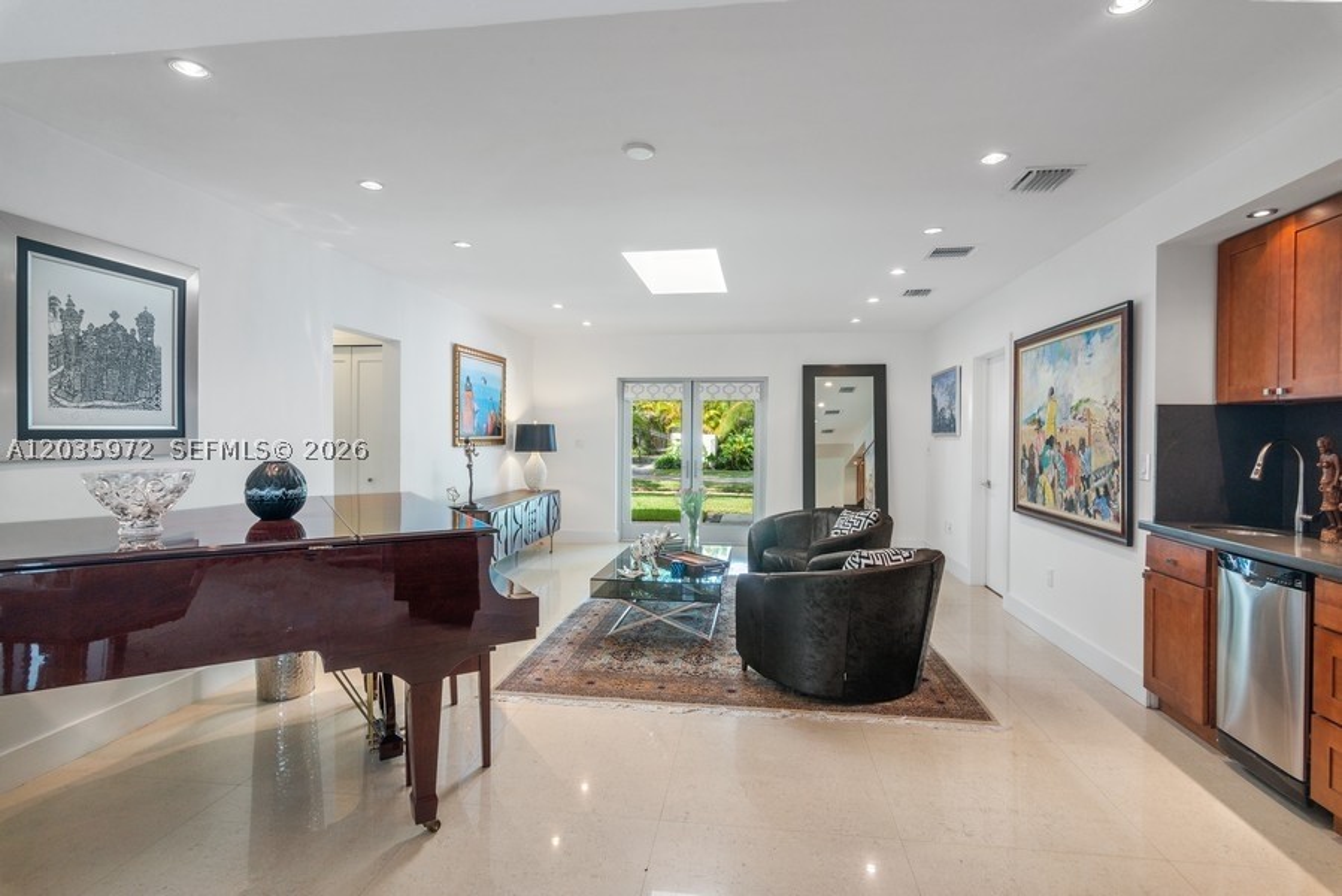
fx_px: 634
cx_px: 671
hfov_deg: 93.3
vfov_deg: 70.5
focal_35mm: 17
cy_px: 448
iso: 200
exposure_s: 1/8
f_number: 8
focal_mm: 17
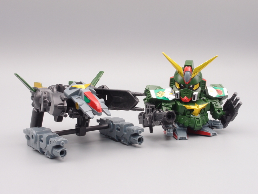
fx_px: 373
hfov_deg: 38.2
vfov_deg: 29.1
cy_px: 97
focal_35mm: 50
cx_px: 129
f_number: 8
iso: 100
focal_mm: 10.83
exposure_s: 1/5
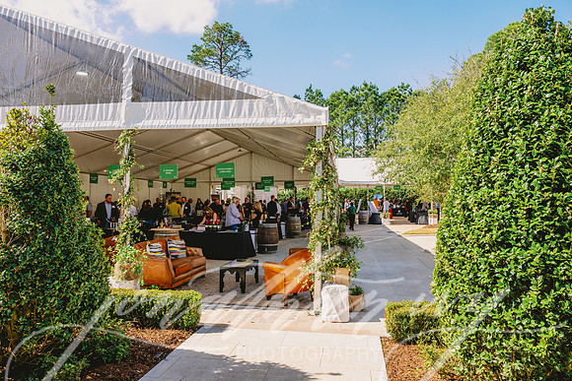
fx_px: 397
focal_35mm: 25
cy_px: 190
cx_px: 286
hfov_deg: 71.5
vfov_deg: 51.3
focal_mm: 25
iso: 250
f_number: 7.1
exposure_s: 1/400
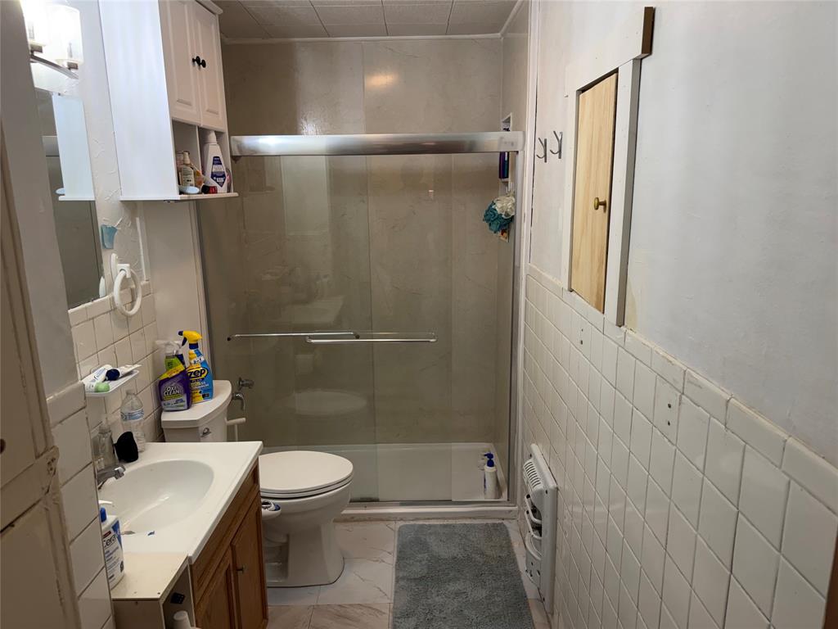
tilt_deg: -12.8
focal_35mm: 24
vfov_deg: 56.8
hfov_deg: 71.6
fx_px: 581
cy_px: 314
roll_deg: +1.1
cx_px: 419
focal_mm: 6.76
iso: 100
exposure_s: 1/60
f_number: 1.78
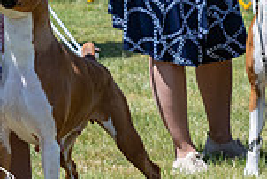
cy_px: -27
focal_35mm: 318
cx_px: 32
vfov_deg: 4.3
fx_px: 2361
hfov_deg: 6.5
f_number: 6.3
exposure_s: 1/640
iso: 200
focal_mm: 83
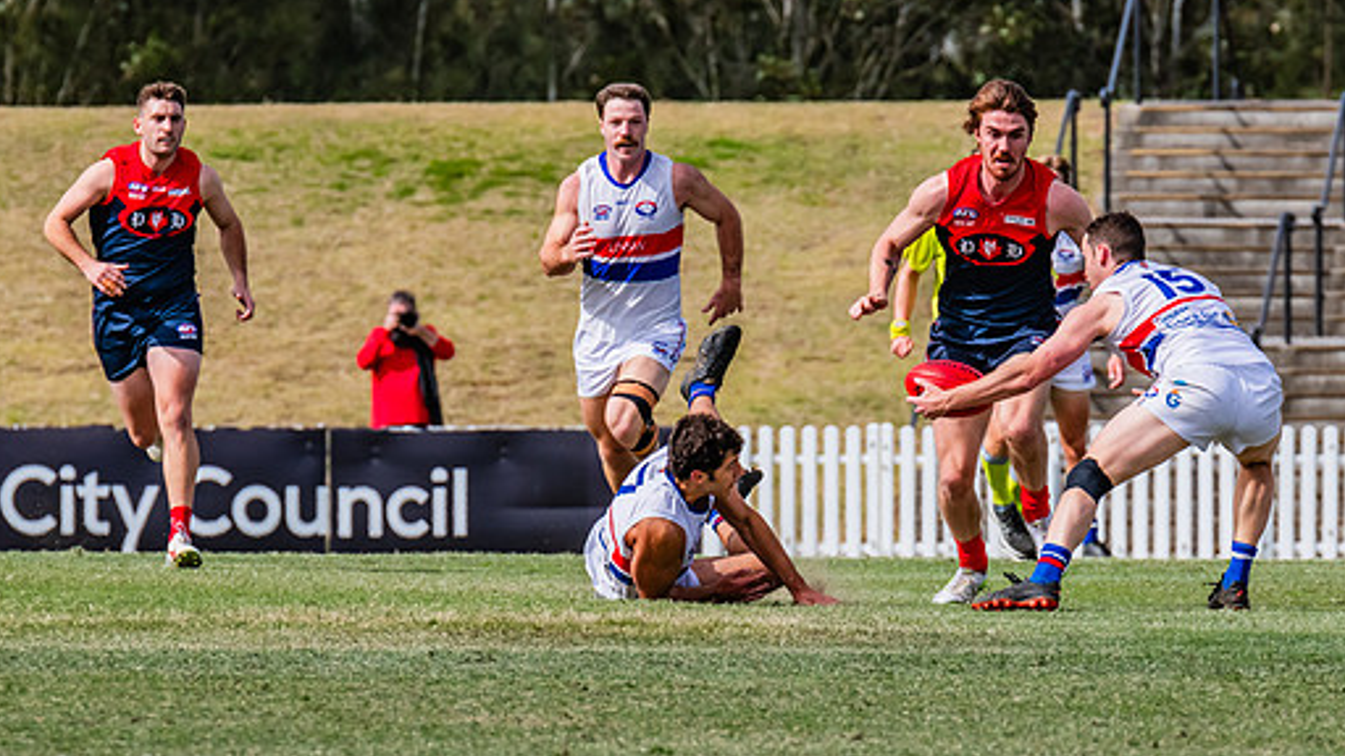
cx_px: 837
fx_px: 23895
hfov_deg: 3.2
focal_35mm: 670
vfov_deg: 1.8
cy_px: 490
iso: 800
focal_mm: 420
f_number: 10
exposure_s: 1/1600
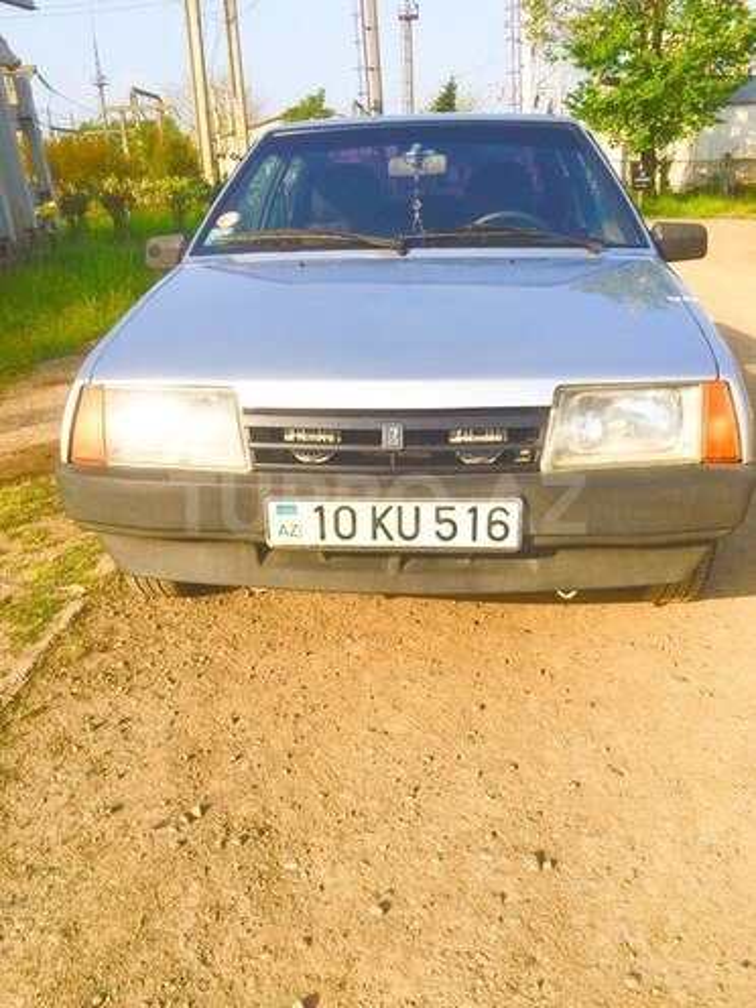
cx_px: 378
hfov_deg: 48.2
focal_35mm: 29
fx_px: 844
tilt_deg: -19.9
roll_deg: +0.2
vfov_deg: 61.7
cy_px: 504
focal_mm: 4.15
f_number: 2.2
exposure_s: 1/1642
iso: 32
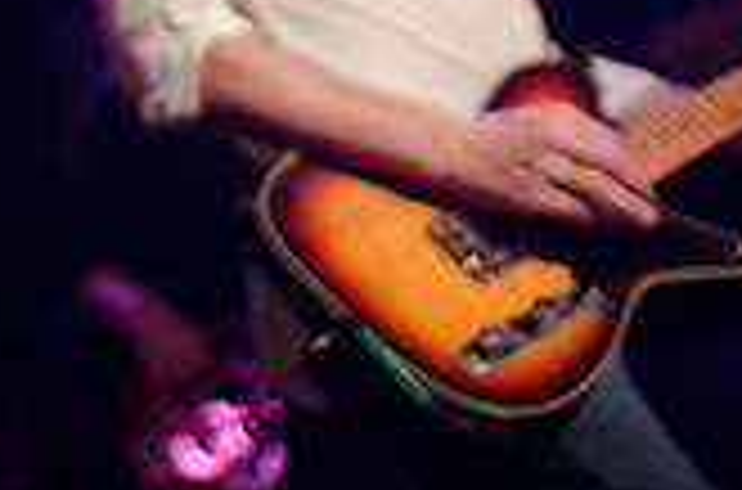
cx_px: -279
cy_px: -288
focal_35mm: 158
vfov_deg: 8.4
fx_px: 3247
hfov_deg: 12.5
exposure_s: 1/200
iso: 1600
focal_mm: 30
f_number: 1.8
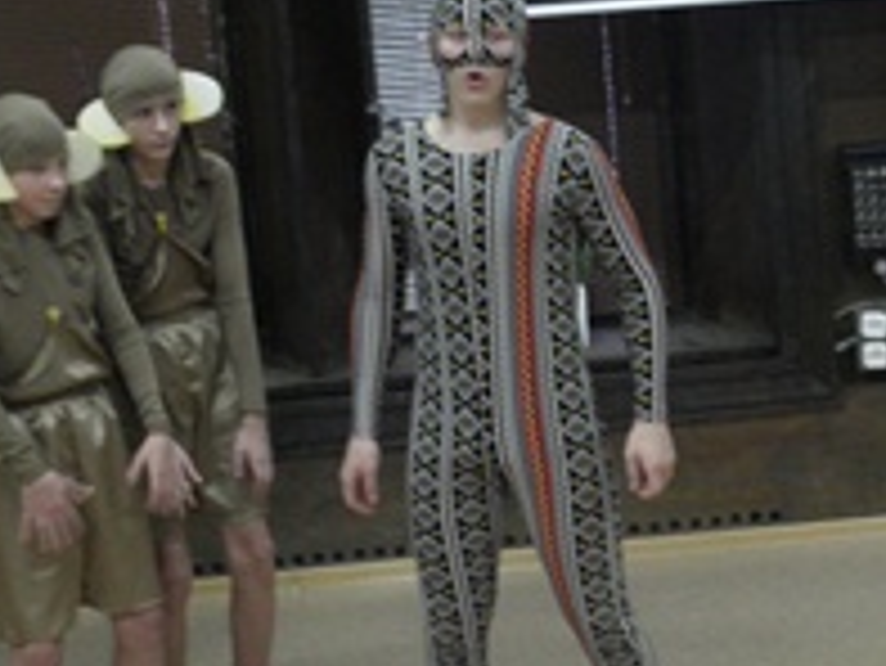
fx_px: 2792
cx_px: 679
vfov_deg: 13.6
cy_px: 261
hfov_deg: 17.9
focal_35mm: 109
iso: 200
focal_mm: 7.59
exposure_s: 1/8
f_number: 3.3
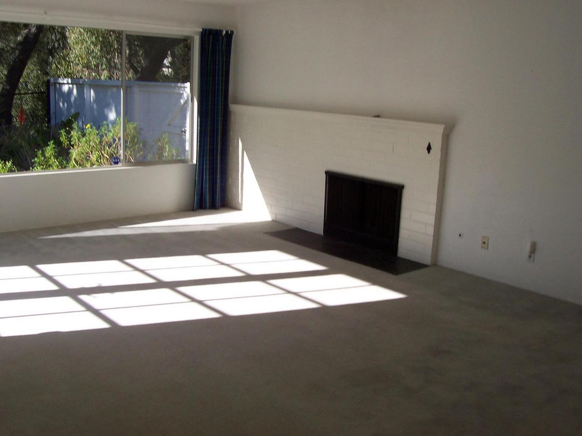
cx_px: 291
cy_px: 218
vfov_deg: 38.7
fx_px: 622
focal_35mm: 37
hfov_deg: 50.1
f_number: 5.6
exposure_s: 1/250
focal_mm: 5.6
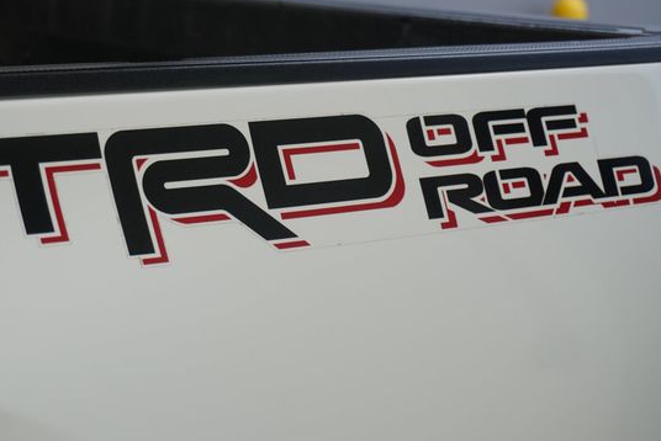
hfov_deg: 25.3
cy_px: 208
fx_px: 1470
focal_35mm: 80
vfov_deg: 17.1
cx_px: 285
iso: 200
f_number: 5.6
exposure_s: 1/160
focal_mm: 45
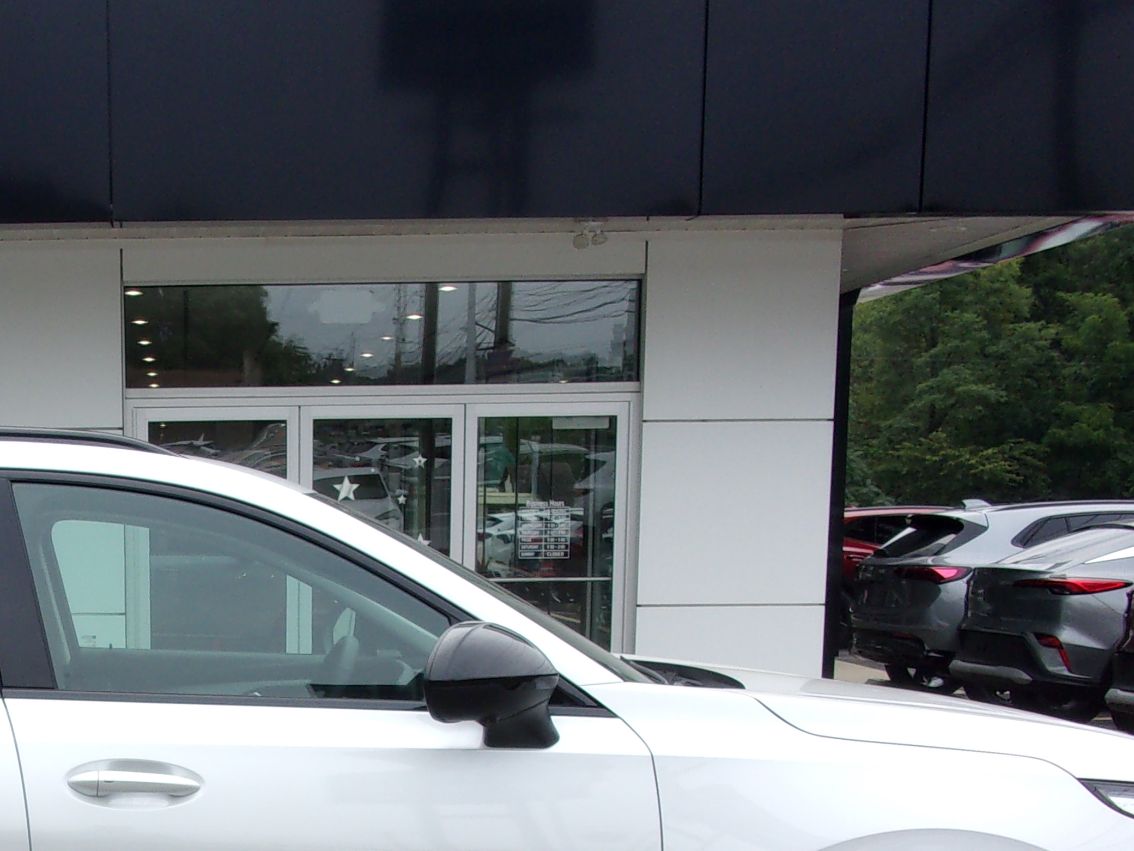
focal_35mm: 62
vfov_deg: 22.6
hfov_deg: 30.1
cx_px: 148
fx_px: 2031
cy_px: 888
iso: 80
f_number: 3.9
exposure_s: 1/340
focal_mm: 5.1
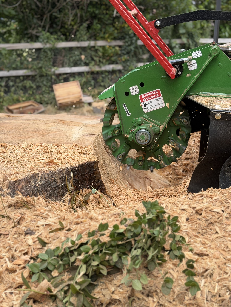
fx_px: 427
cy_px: 154
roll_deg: -3.6
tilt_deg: -9.2
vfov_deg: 39.7
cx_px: 116
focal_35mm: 48
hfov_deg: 30.3
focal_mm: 6.76
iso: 64
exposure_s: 1/1330
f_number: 1.78
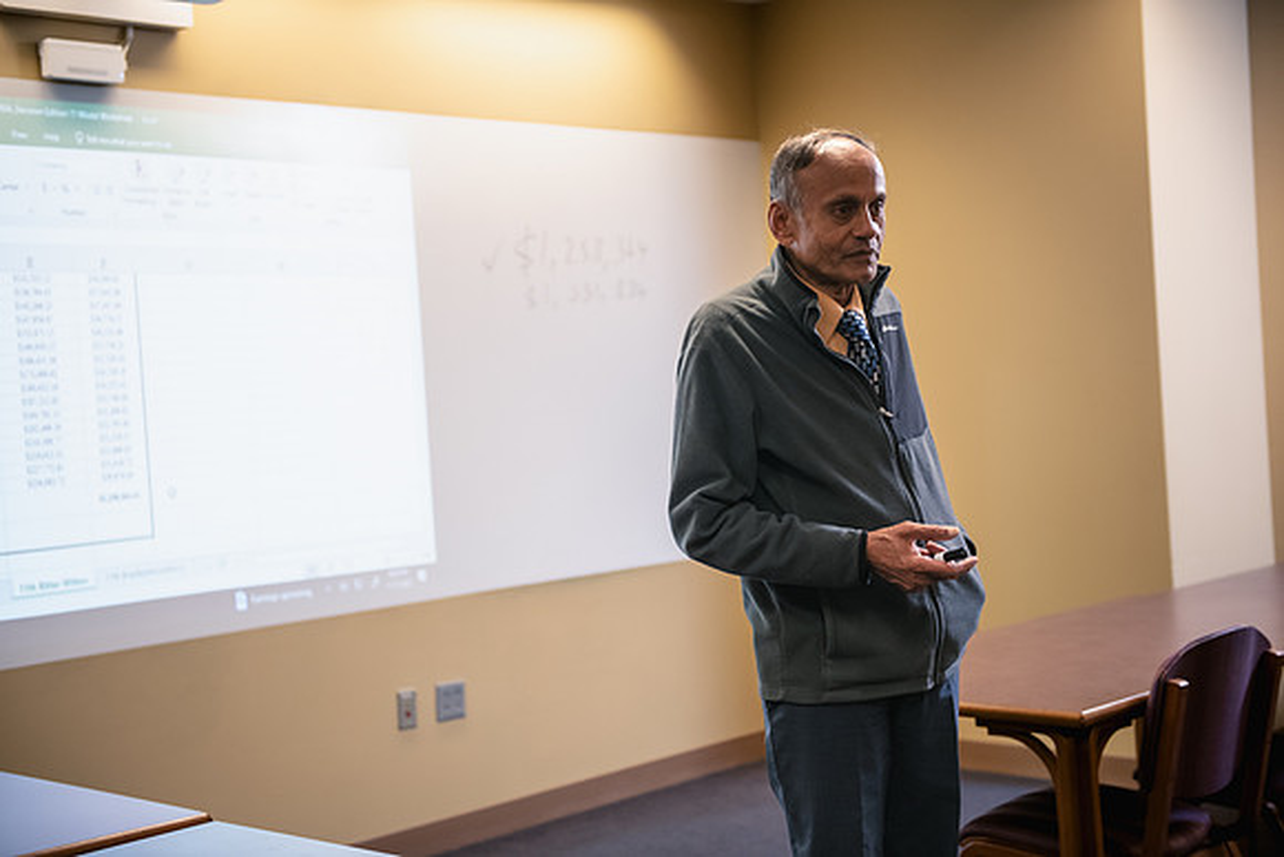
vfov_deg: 24.6
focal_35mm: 55
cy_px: 428
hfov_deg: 36.2
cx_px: 642
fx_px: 1962
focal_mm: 55
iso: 1600
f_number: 2.8
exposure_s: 1/200
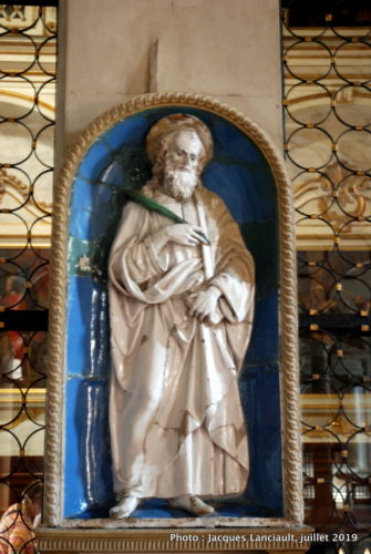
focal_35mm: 52
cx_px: 186
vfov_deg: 37.8
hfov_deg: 25.8
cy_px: 277
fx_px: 809
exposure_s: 1/6
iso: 800
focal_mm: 35
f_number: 4.2
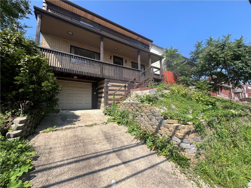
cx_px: 126
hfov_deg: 106.2
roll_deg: +1.6
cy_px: 94
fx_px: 94
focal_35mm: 13
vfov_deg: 89.9
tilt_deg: +8.5
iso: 32
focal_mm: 1.57
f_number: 1.8
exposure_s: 1/919
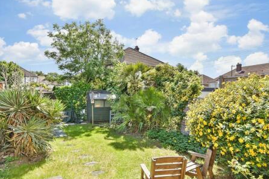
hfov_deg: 96.7
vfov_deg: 73.7
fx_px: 120
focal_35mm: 16
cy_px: 93
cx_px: 139
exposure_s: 1/125
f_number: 8
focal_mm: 10
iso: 200
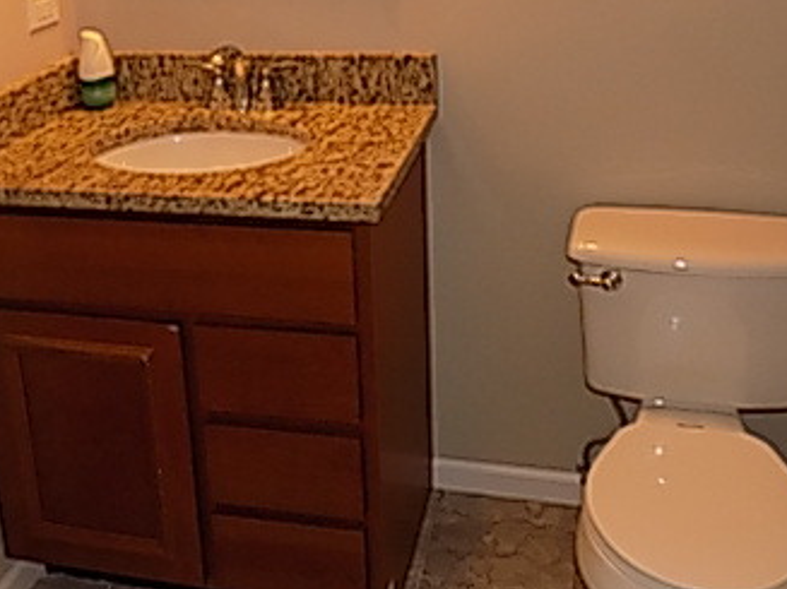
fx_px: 1023
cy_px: 111
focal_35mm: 45
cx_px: 347
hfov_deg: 42.0
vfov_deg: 31.3
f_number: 3.1
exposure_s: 1/30
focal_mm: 4
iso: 200
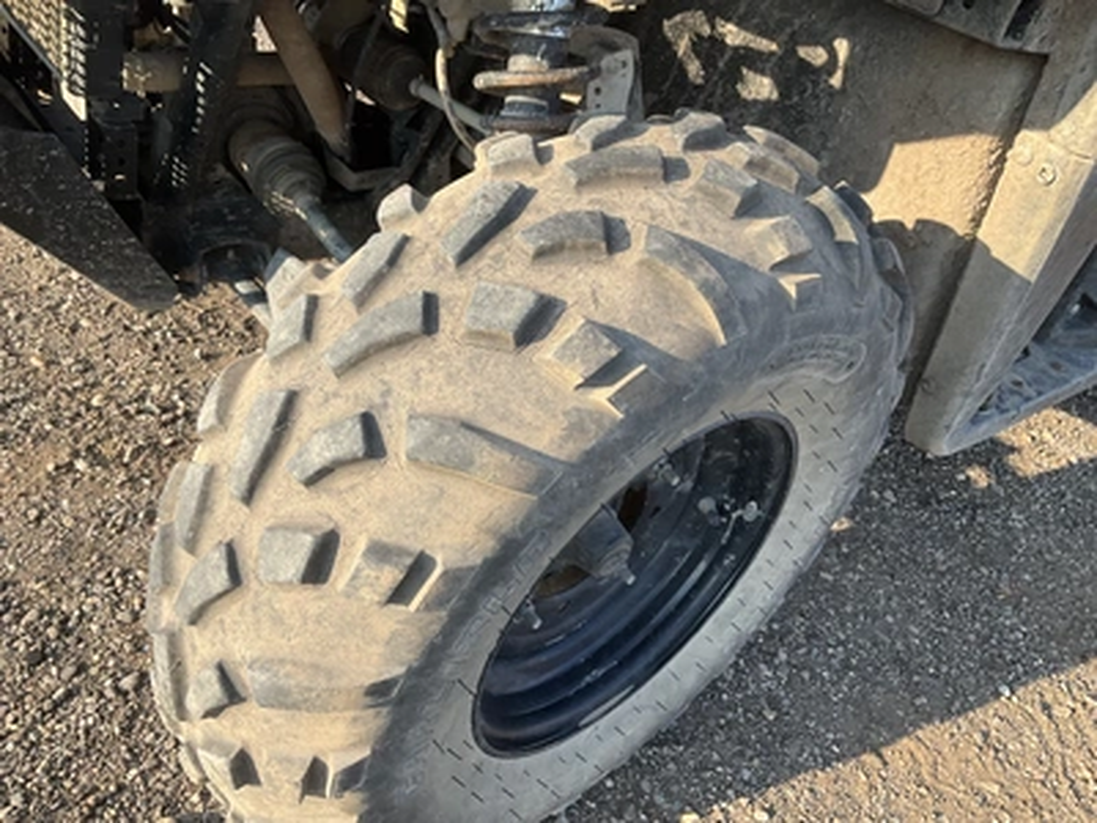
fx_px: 919
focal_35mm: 29
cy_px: 412
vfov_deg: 48.2
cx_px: 548
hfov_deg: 61.7
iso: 25
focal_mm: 3
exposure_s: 1/397
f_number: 1.8
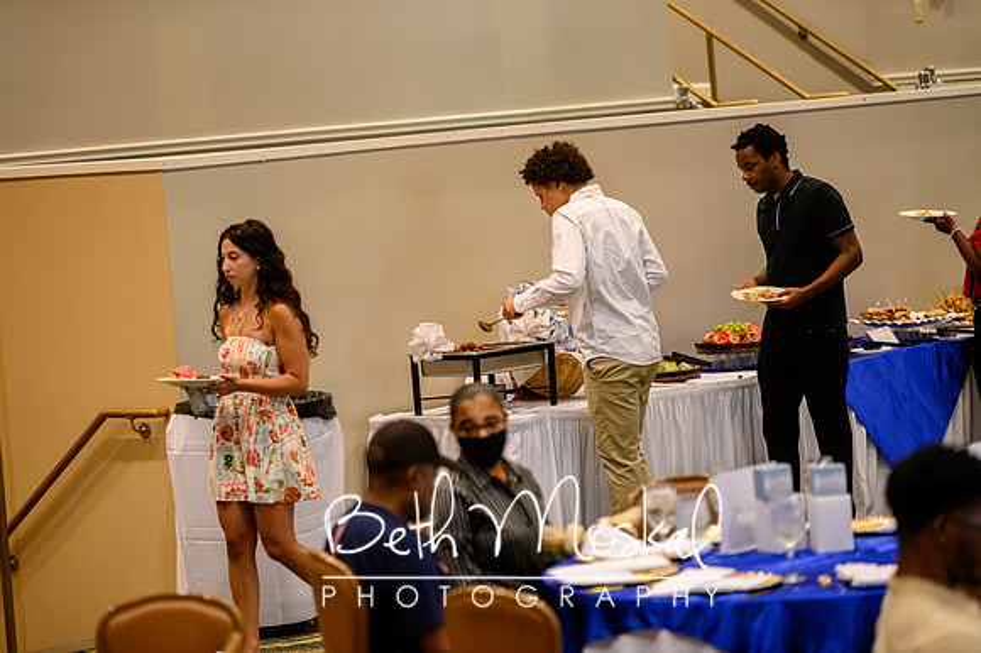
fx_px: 4494
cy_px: 326
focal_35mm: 165
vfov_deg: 8.3
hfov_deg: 12.5
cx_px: 490
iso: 1250
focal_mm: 165
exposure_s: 1/160
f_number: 2.8
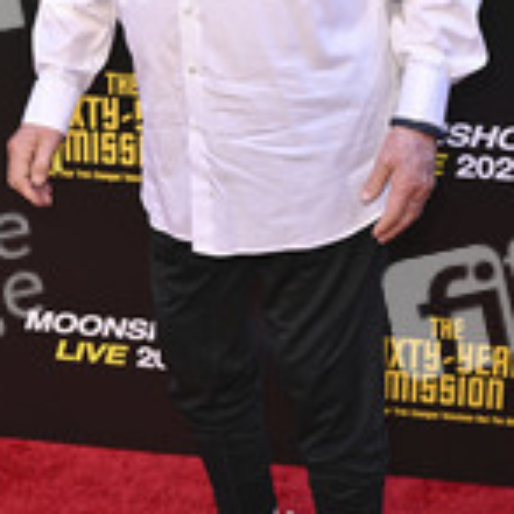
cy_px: 122
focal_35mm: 83
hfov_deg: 20.9
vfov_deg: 20.7
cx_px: 245
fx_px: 1394
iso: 640
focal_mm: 36
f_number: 6.3
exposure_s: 1/250
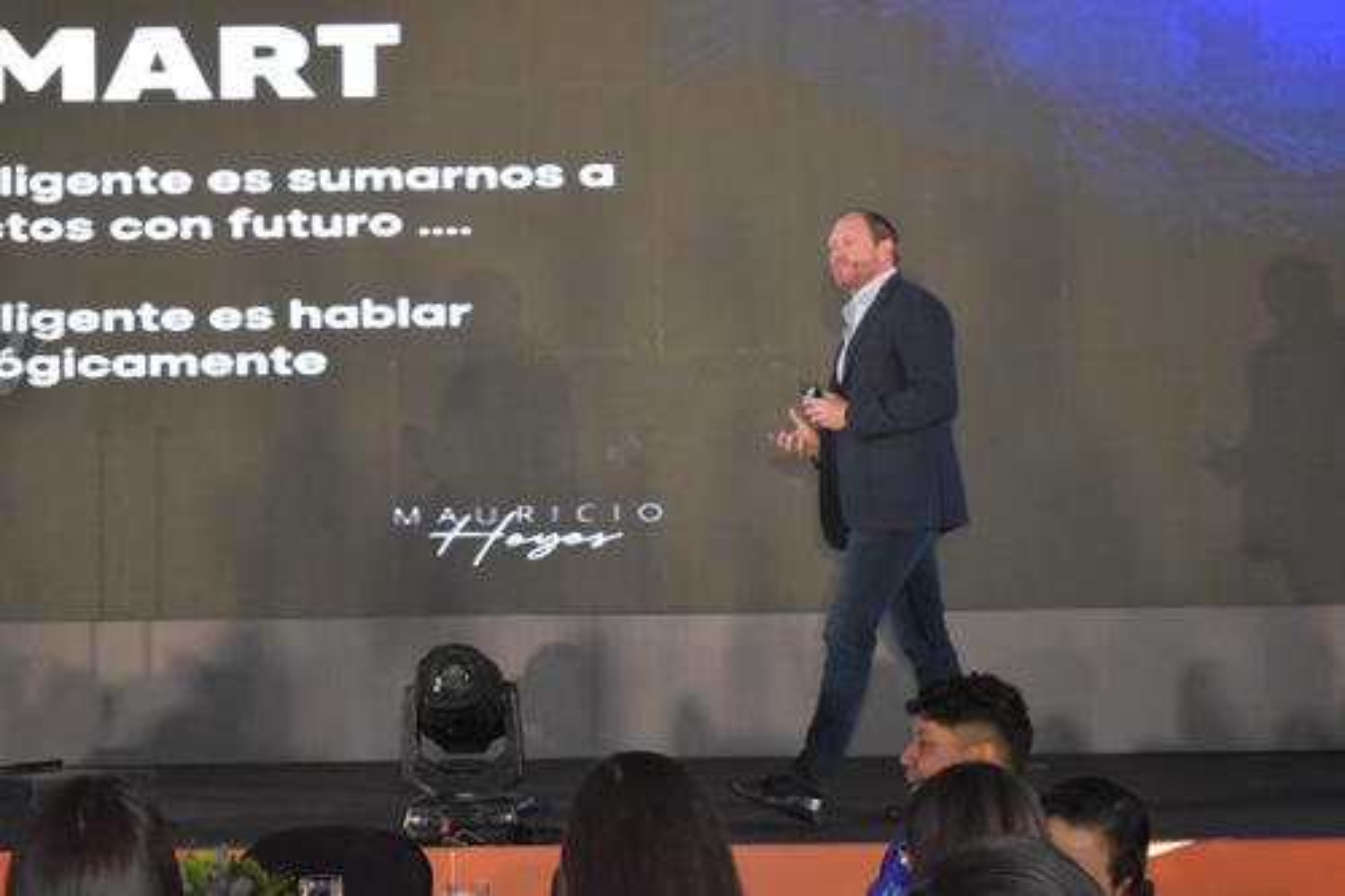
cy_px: 448
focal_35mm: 78
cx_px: 672
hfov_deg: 26.0
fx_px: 2913
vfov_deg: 17.5
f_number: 9
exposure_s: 1/200
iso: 6400
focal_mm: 52
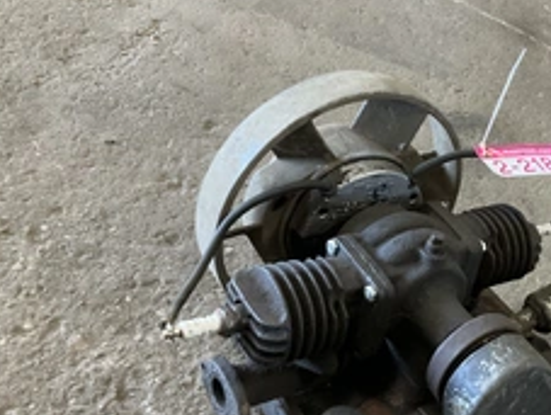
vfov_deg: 28.6
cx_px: 468
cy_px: 255
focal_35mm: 51
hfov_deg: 35.7
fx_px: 813
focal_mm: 3
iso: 200
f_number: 1.8
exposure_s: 1/60
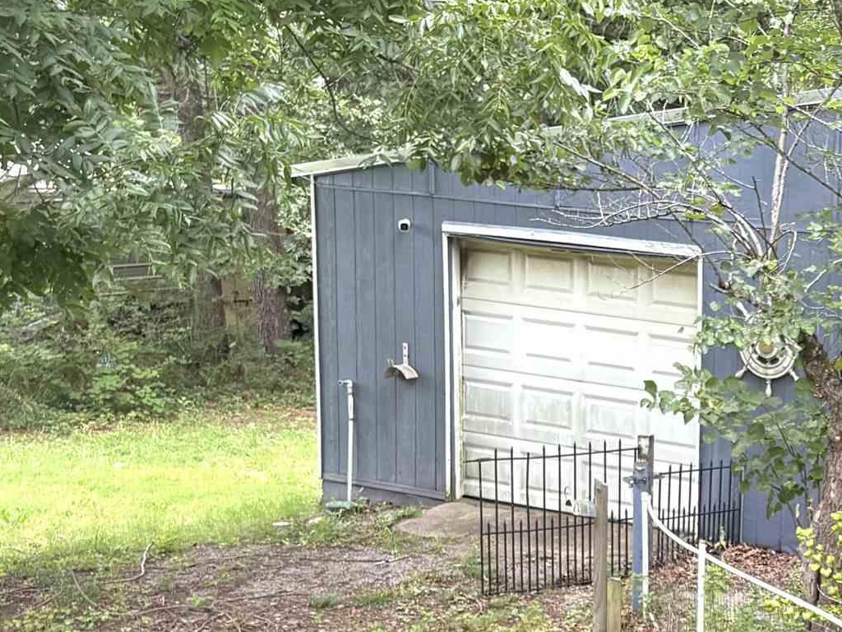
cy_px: 577
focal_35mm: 78
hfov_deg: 23.1
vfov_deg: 18.6
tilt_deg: -13.1
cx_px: 994
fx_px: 1897
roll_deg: -2.6
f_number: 1.6
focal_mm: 5.96
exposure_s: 1/276
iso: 40
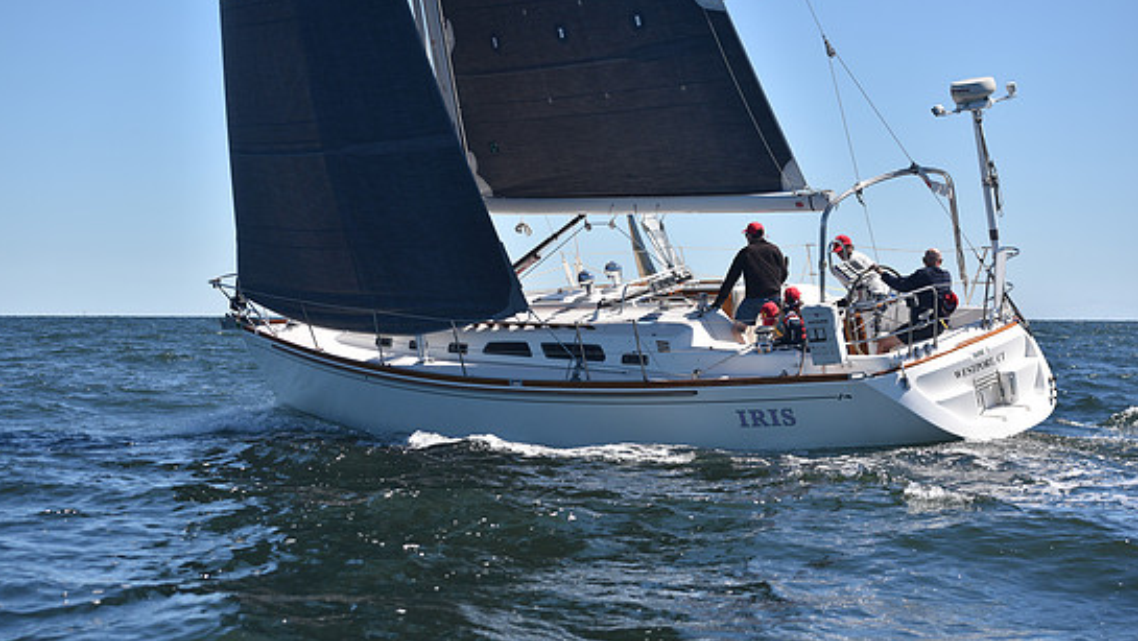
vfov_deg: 15.5
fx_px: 2354
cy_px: 310
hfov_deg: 27.2
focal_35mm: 78
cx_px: 545
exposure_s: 1/1000
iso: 200
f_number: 4
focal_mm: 70
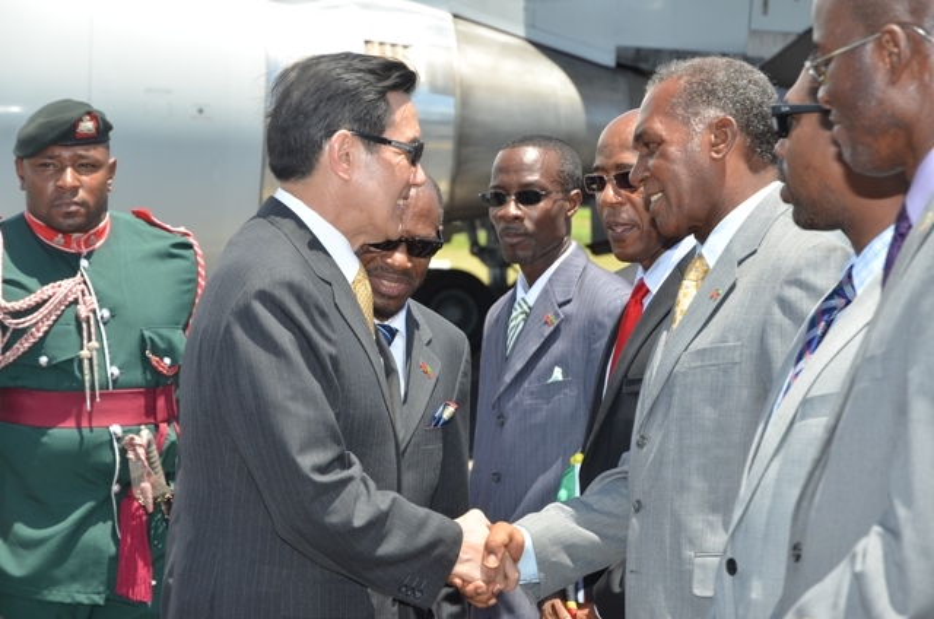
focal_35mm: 117
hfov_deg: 17.5
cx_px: 467
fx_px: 3029
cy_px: 310
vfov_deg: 11.7
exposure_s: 1/320
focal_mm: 78
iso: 200
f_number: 8
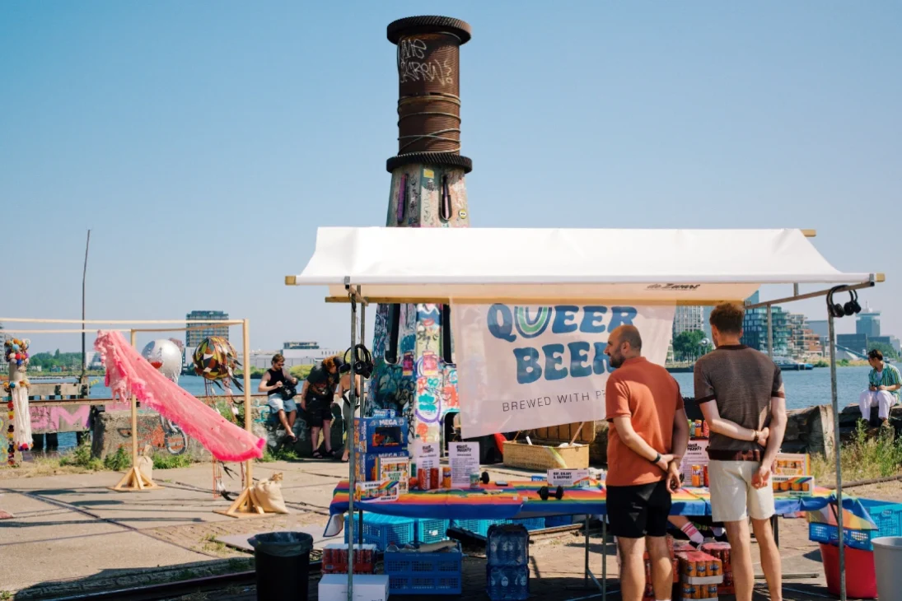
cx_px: 451
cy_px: 300
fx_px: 1027
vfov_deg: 32.6
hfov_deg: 47.4
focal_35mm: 41
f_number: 4
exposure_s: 1/1300
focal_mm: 27
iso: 125
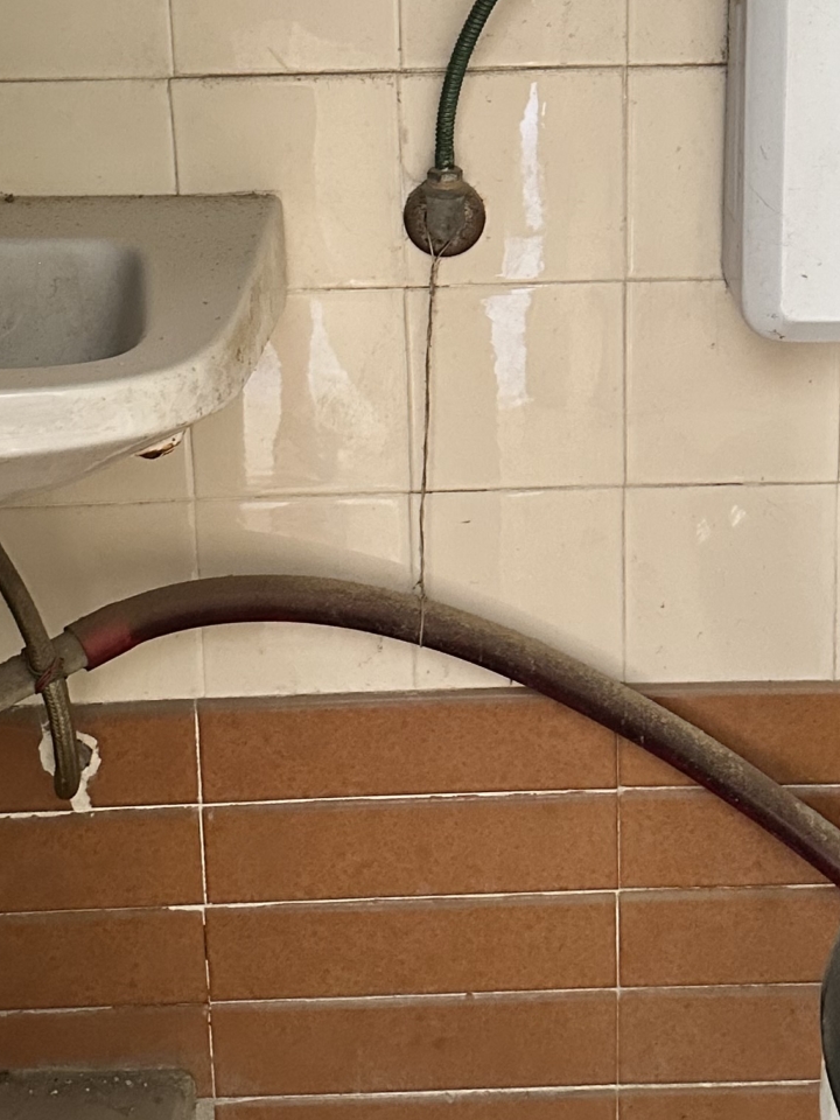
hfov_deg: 22.9
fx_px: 2071
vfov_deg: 29.5
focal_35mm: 64
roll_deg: -0.5
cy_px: 196
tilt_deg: -15.4
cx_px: 491
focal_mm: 6.86
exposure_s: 1/60
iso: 500
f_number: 1.78
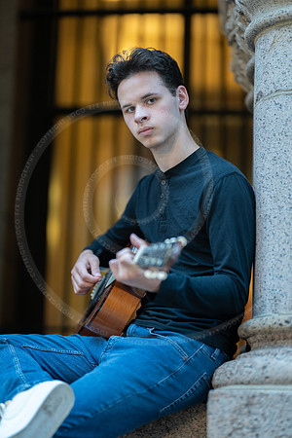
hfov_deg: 16.1
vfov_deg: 23.9
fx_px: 1034
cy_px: 219
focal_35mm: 85
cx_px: 146
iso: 800
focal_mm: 85
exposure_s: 1/200
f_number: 1.2
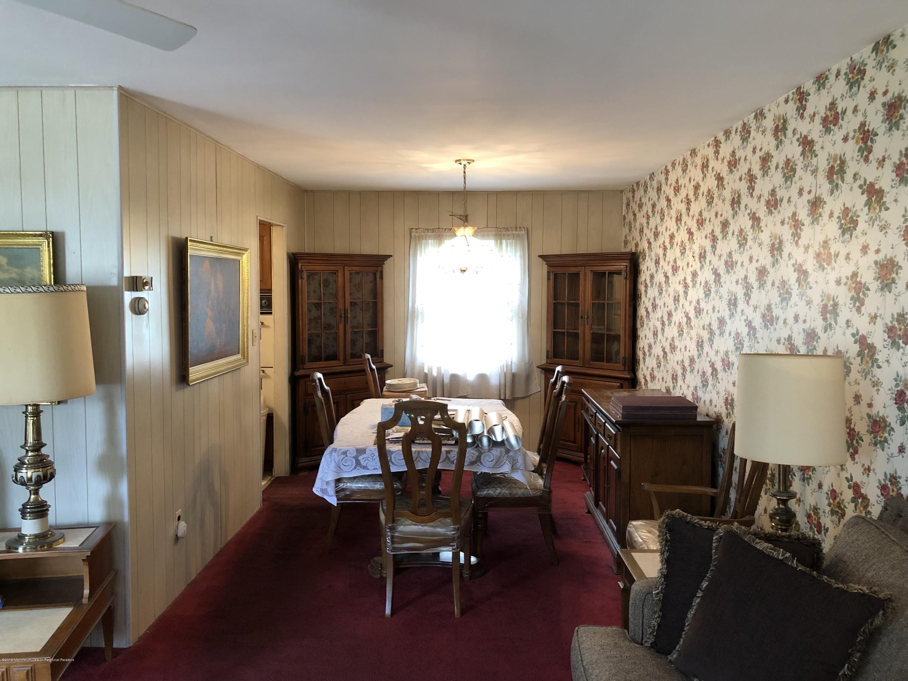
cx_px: 454
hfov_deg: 63.4
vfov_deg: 49.7
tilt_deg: -3.8
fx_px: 734
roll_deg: +0.4
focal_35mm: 28
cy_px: 340
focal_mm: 4
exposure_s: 1/15
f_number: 1.8
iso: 50
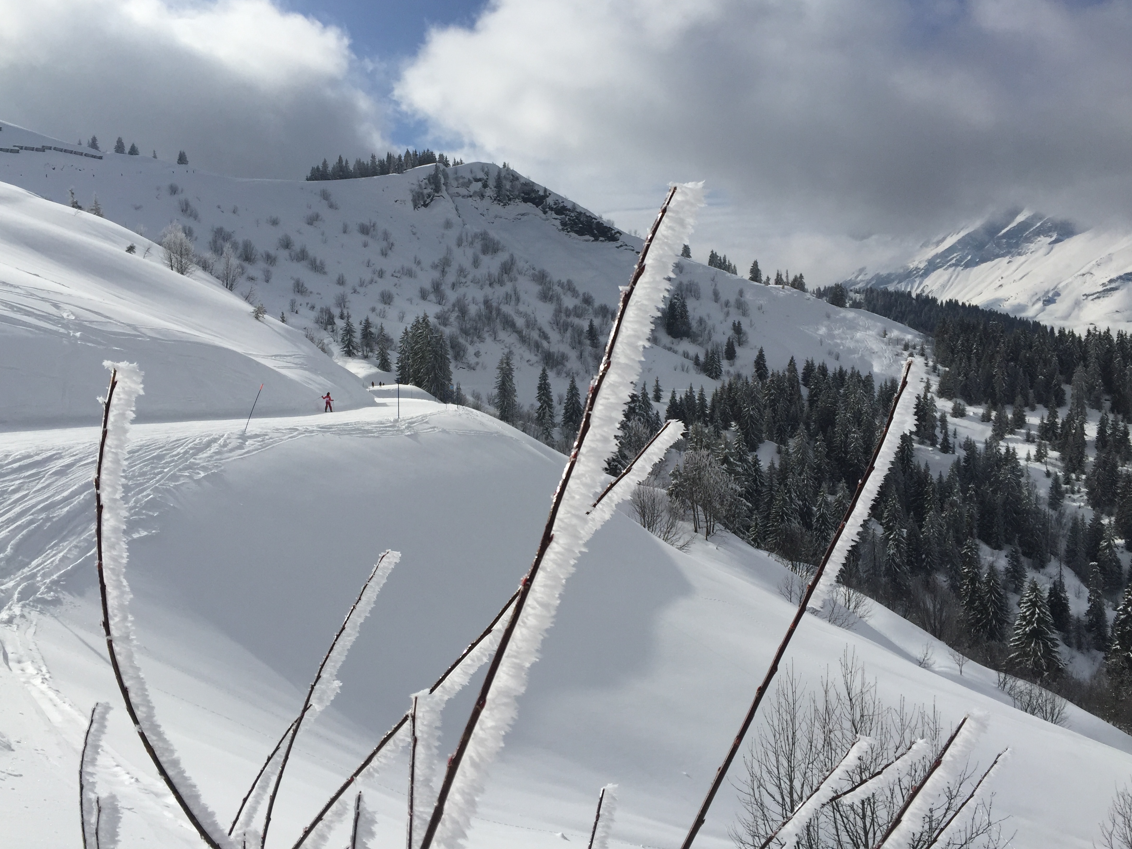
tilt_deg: -5.3
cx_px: 548
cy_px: 410
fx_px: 981
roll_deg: +1.6
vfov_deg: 46.8
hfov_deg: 60.0
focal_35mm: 30
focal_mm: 4.15
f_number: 2.2
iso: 32
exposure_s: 1/7937
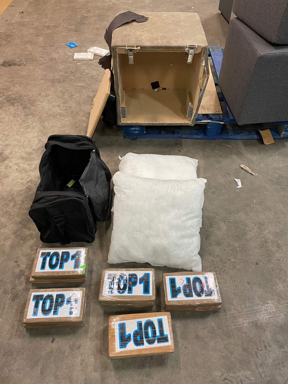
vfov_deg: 67.3
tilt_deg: -50.2
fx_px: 288
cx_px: 144
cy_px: 192
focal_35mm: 26
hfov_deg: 53.1
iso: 100
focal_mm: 4.2
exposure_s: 1/50
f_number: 1.6
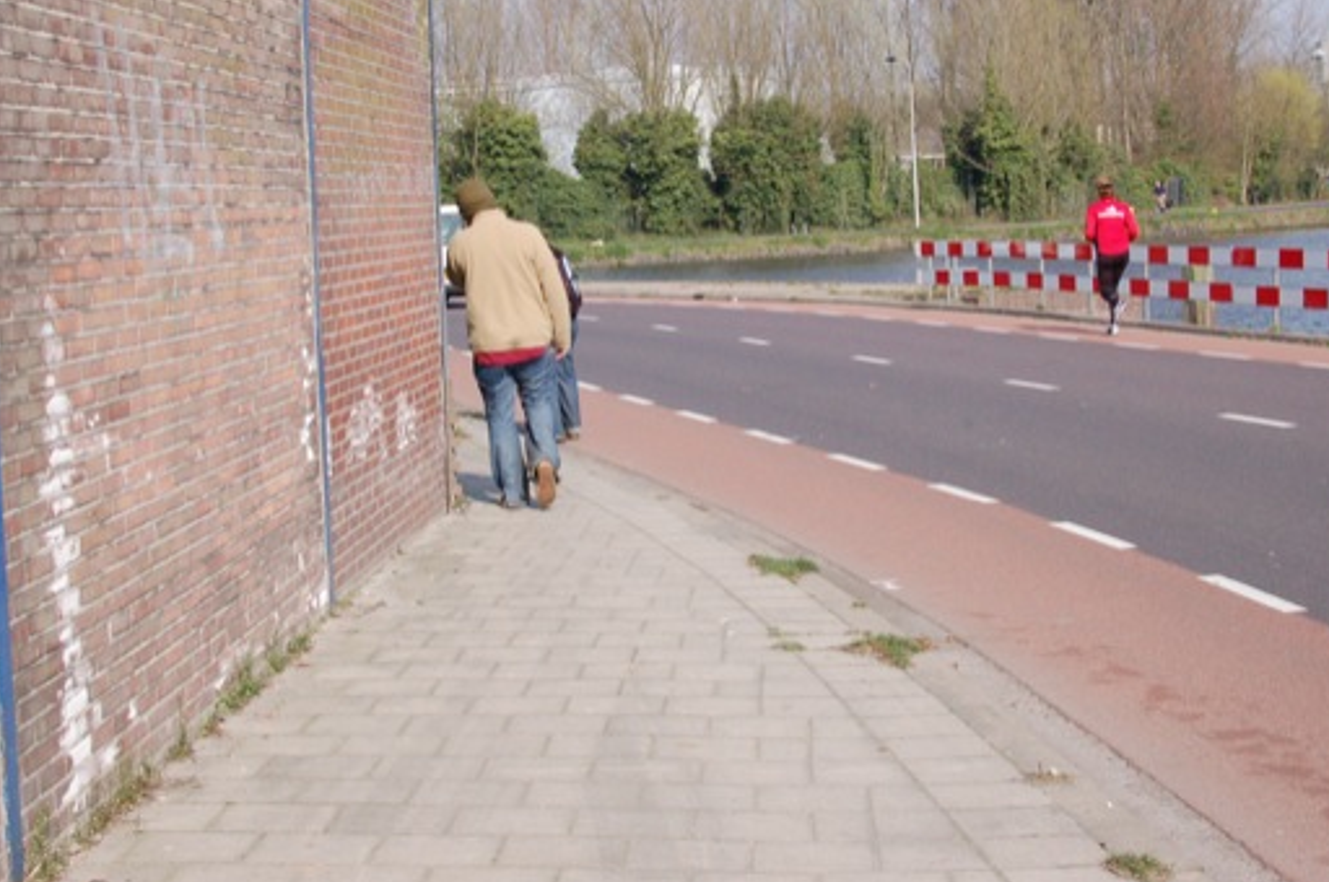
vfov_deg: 20.6
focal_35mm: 66
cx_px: 579
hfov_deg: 30.7
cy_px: 354
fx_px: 2420
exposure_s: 1/800
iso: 1600
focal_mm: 35
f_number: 14
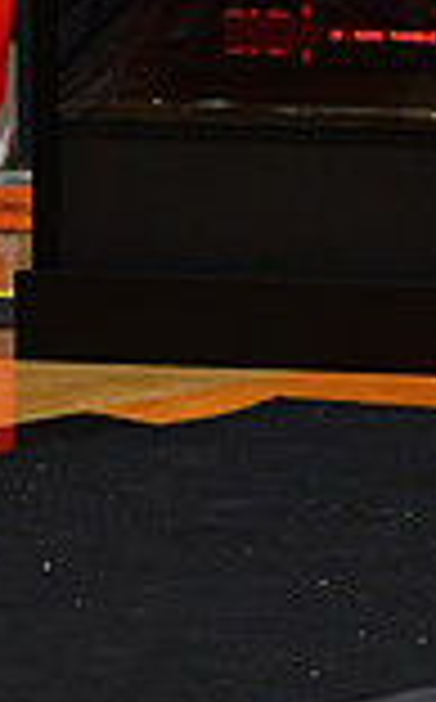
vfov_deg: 2.3
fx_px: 17384
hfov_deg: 1.4
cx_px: -746
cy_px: -142
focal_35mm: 911
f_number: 4
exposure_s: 1/500
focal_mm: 160
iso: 4000
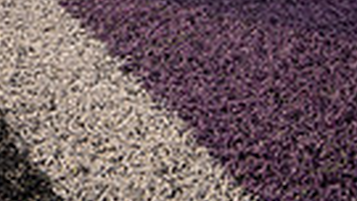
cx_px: 13
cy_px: -370
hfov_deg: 17.6
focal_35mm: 119
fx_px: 1127
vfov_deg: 8.7
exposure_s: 1/500
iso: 250
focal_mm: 34
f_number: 6.3
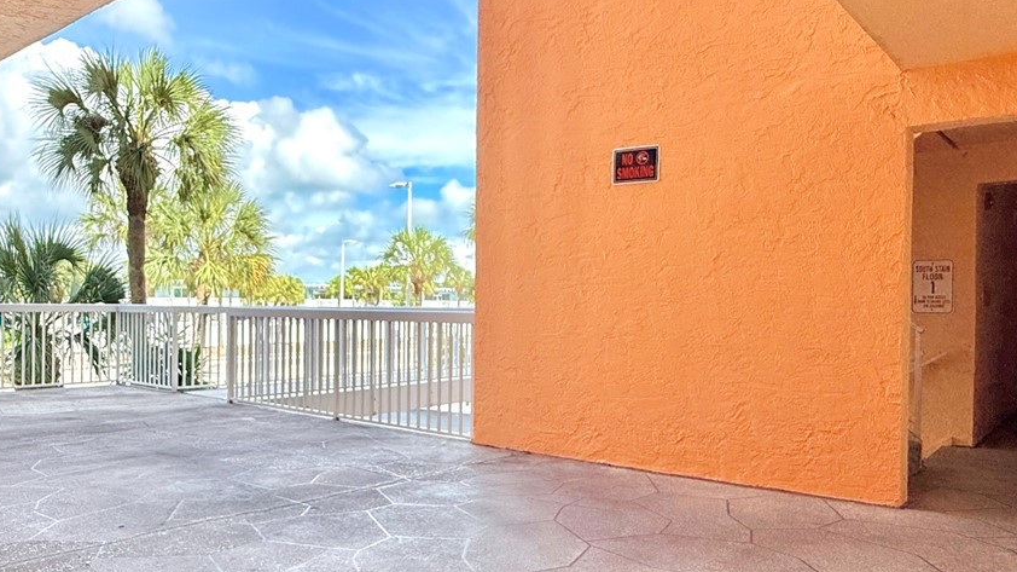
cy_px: 313
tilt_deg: +0.0
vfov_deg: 40.1
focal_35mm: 29
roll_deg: -1.0
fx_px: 782
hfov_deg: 65.9
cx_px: 447
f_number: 2.2
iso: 64
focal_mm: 2.22
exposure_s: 1/1125
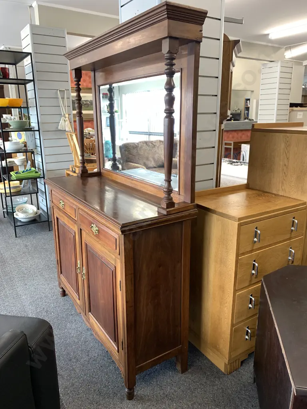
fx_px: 307
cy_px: 204
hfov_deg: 53.1
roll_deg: -0.3
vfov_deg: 67.3
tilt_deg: -14.5
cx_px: 154
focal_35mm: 26
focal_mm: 4.25
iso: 100
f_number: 1.8
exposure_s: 1/100
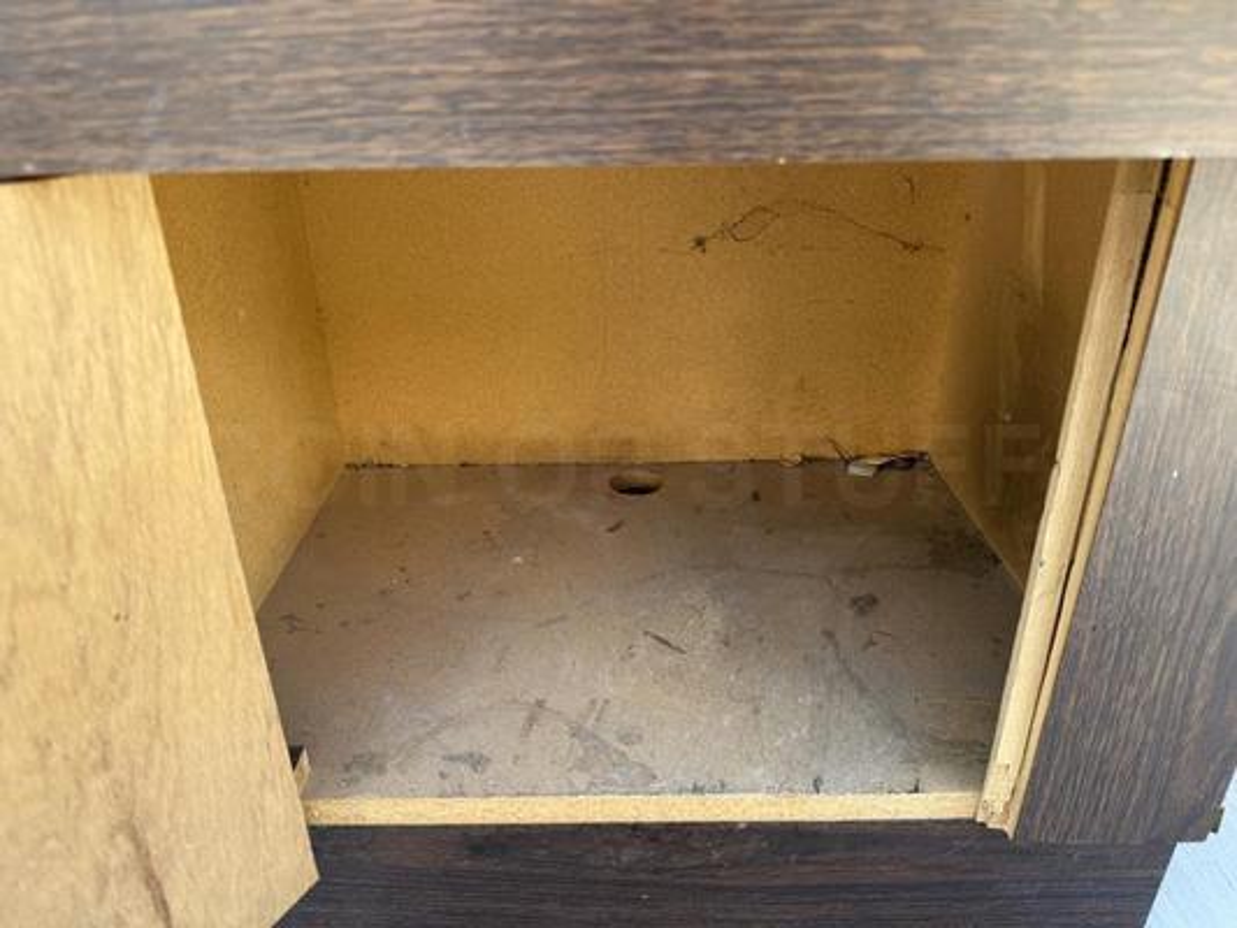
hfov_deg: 71.6
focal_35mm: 24
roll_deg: -0.3
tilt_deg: -26.9
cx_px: 618
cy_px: 464
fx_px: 858
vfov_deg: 56.8
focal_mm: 6.76
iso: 64
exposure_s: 1/194
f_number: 1.78
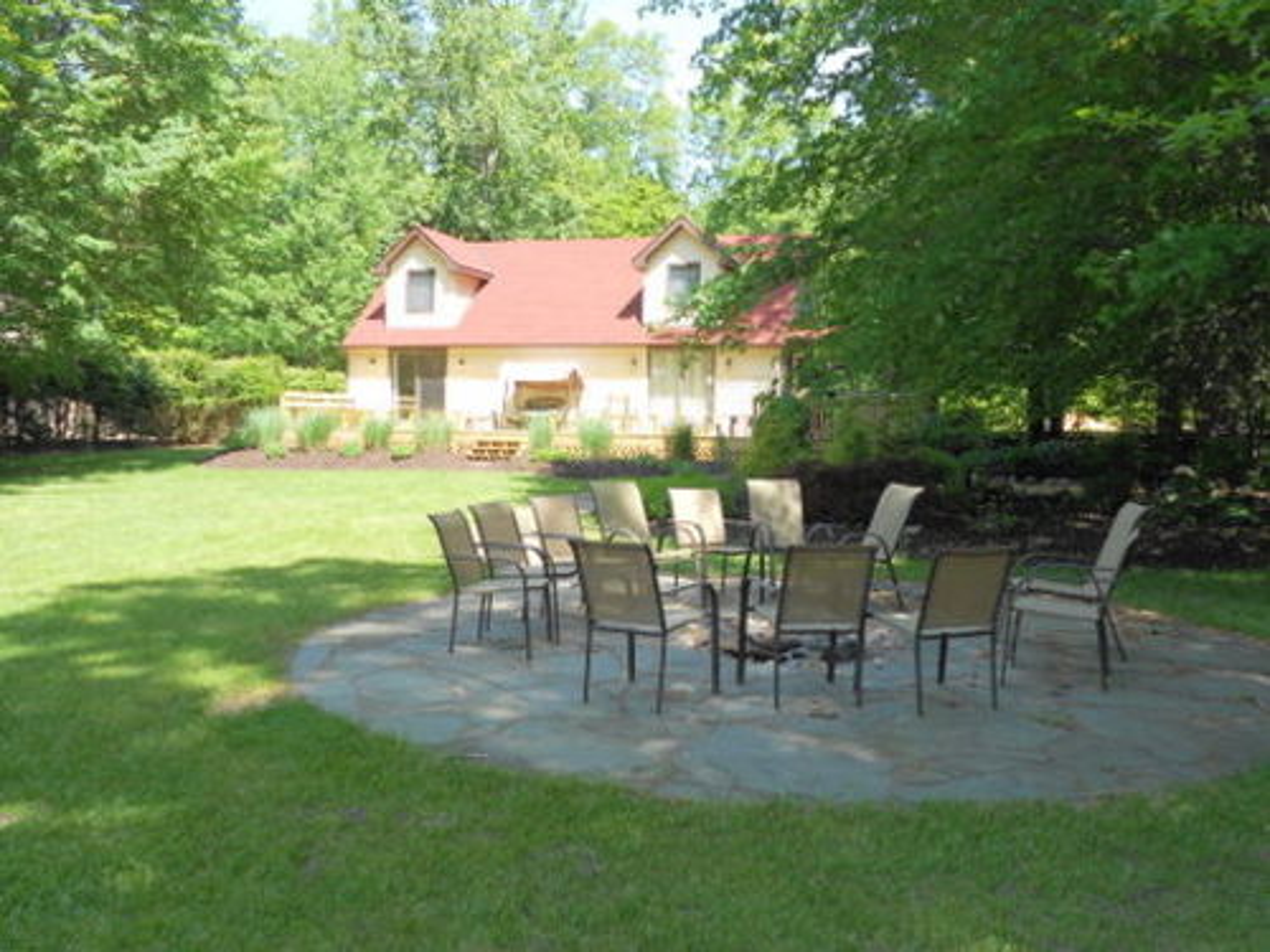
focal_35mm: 32
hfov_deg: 56.8
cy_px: 476
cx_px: 635
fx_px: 1174
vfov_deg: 44.2
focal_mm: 5.8
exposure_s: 1/200
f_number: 3.6
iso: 80
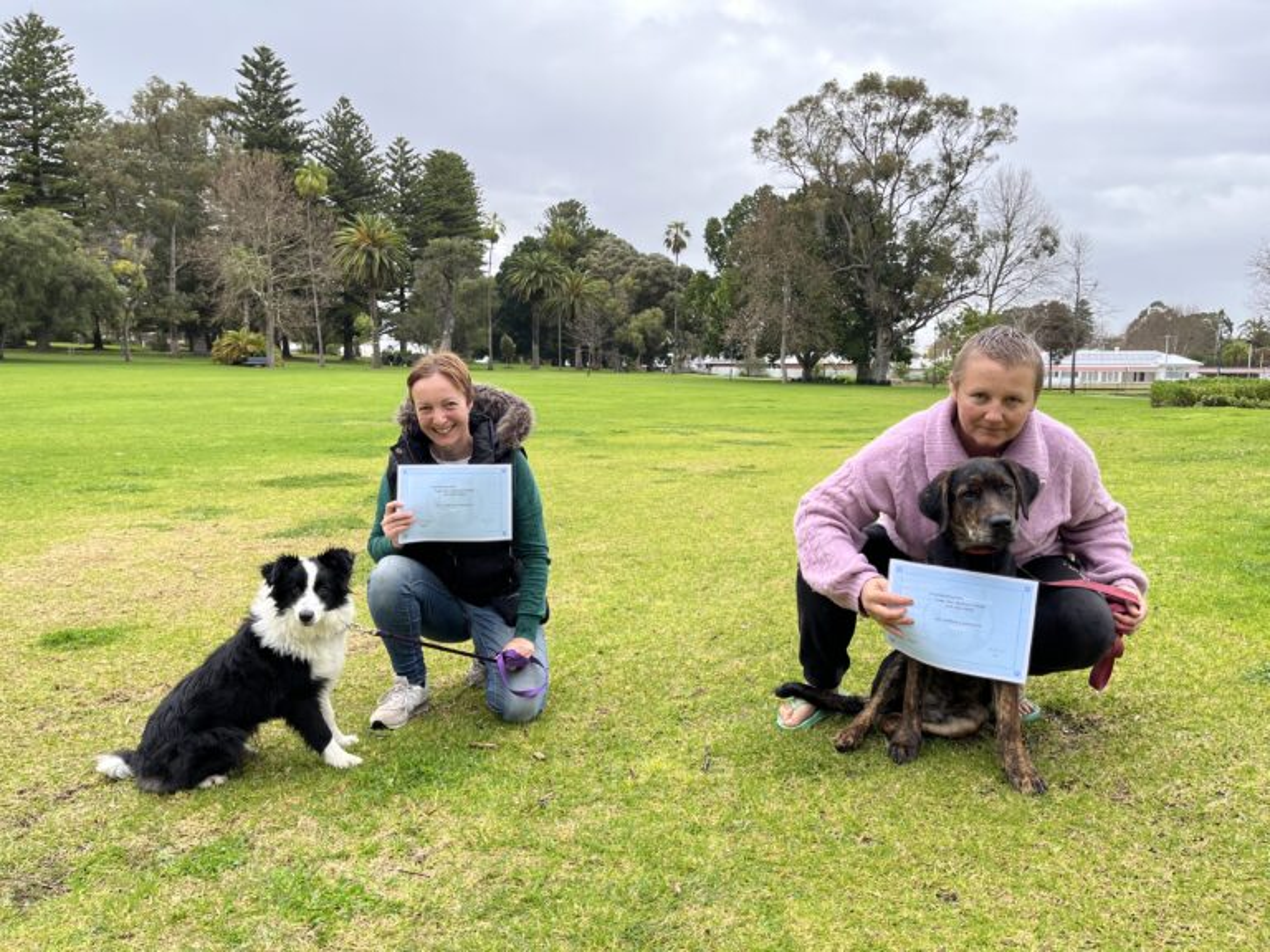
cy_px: 476
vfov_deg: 53.1
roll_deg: -0.5
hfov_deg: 67.3
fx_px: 954
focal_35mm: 26
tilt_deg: -6.2
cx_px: 635
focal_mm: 5.1
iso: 40
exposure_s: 1/138
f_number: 1.6
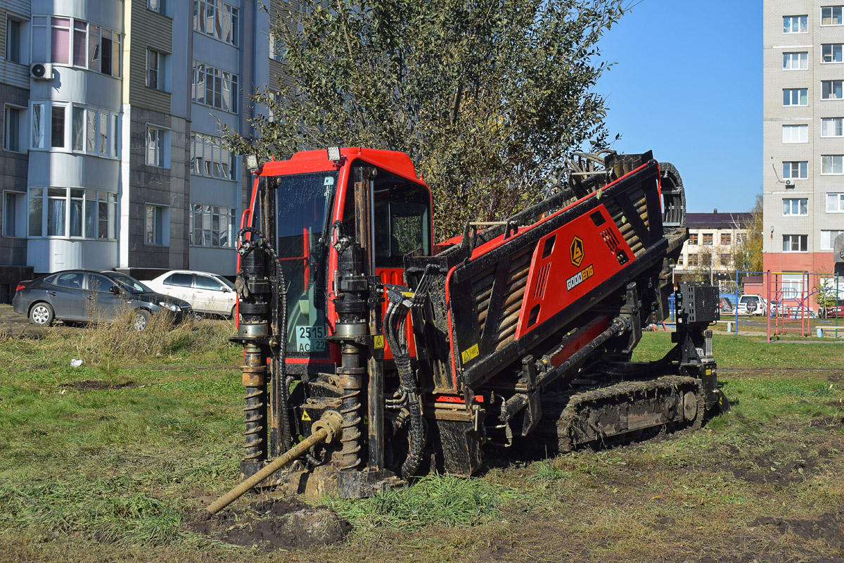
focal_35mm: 46
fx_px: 1090
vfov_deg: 28.9
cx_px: 422
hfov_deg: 42.3
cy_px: 282
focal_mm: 31
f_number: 7.1
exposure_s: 1/800
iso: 200
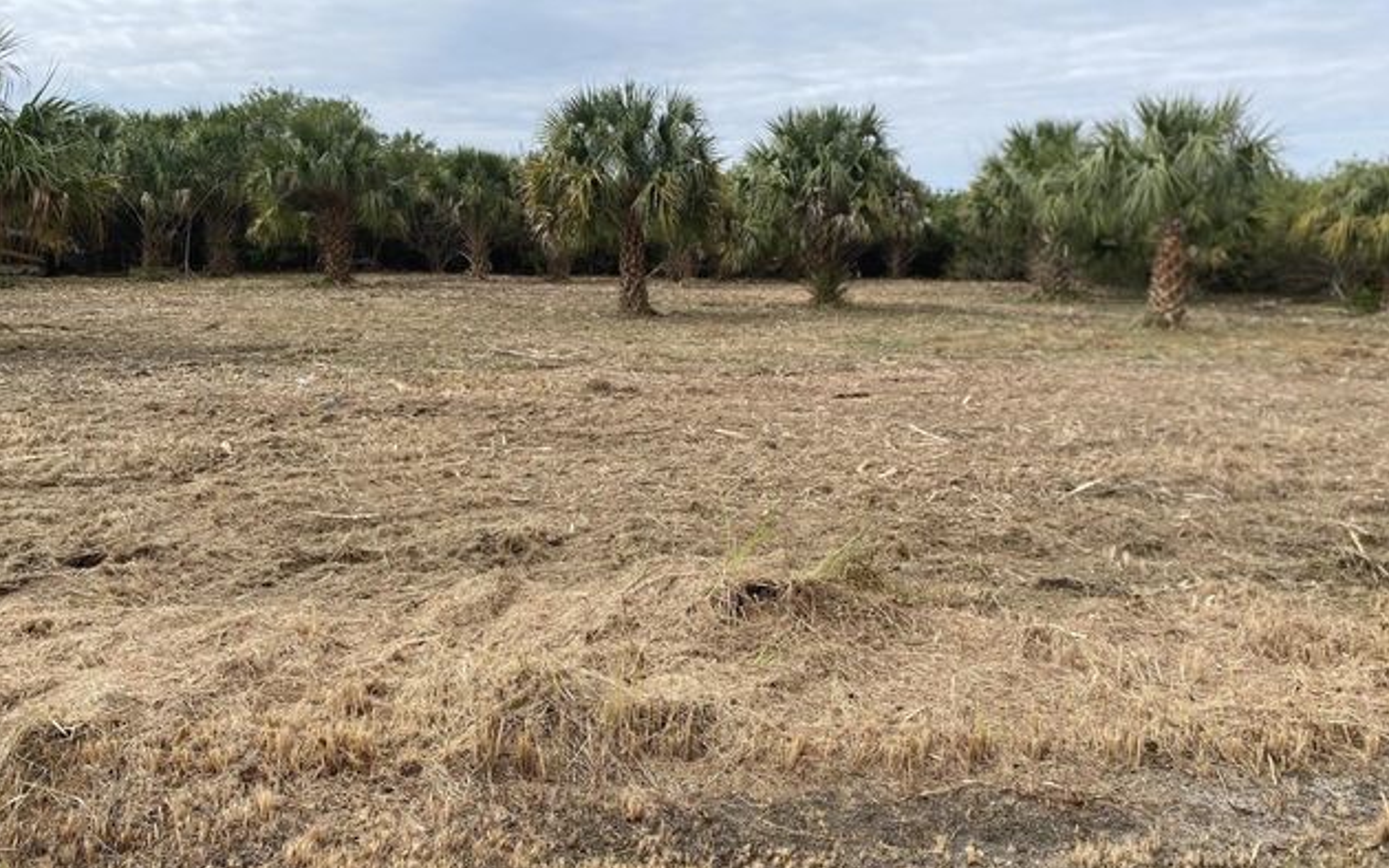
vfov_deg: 44.5
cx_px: 686
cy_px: 454
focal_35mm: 28
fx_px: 1060
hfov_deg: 66.5
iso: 32
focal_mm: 4.25
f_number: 1.8
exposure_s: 1/2463
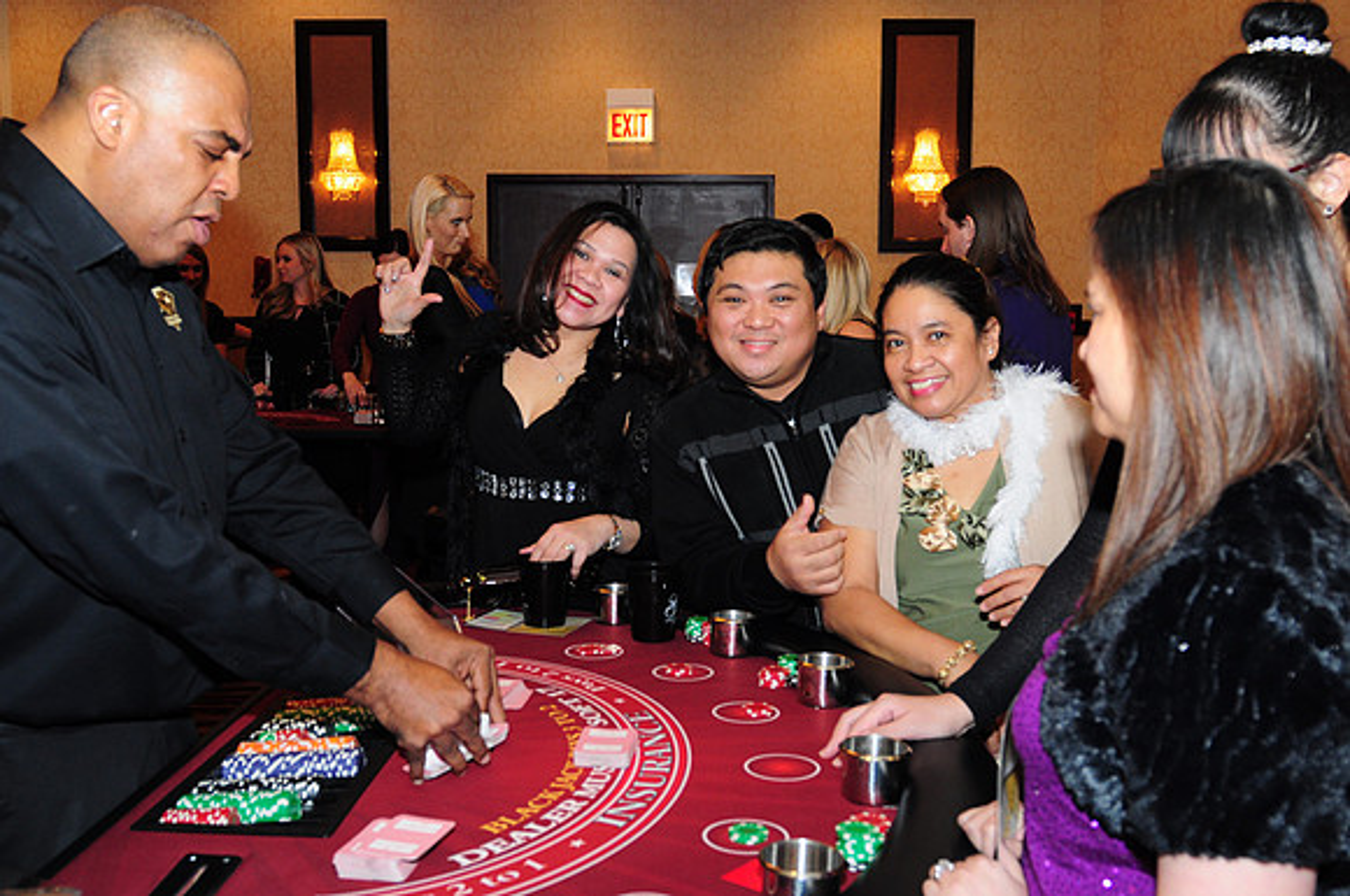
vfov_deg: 36.8
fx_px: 1348
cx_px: 675
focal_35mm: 36
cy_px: 448
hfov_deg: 53.2
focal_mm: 24
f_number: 4
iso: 800
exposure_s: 1/60
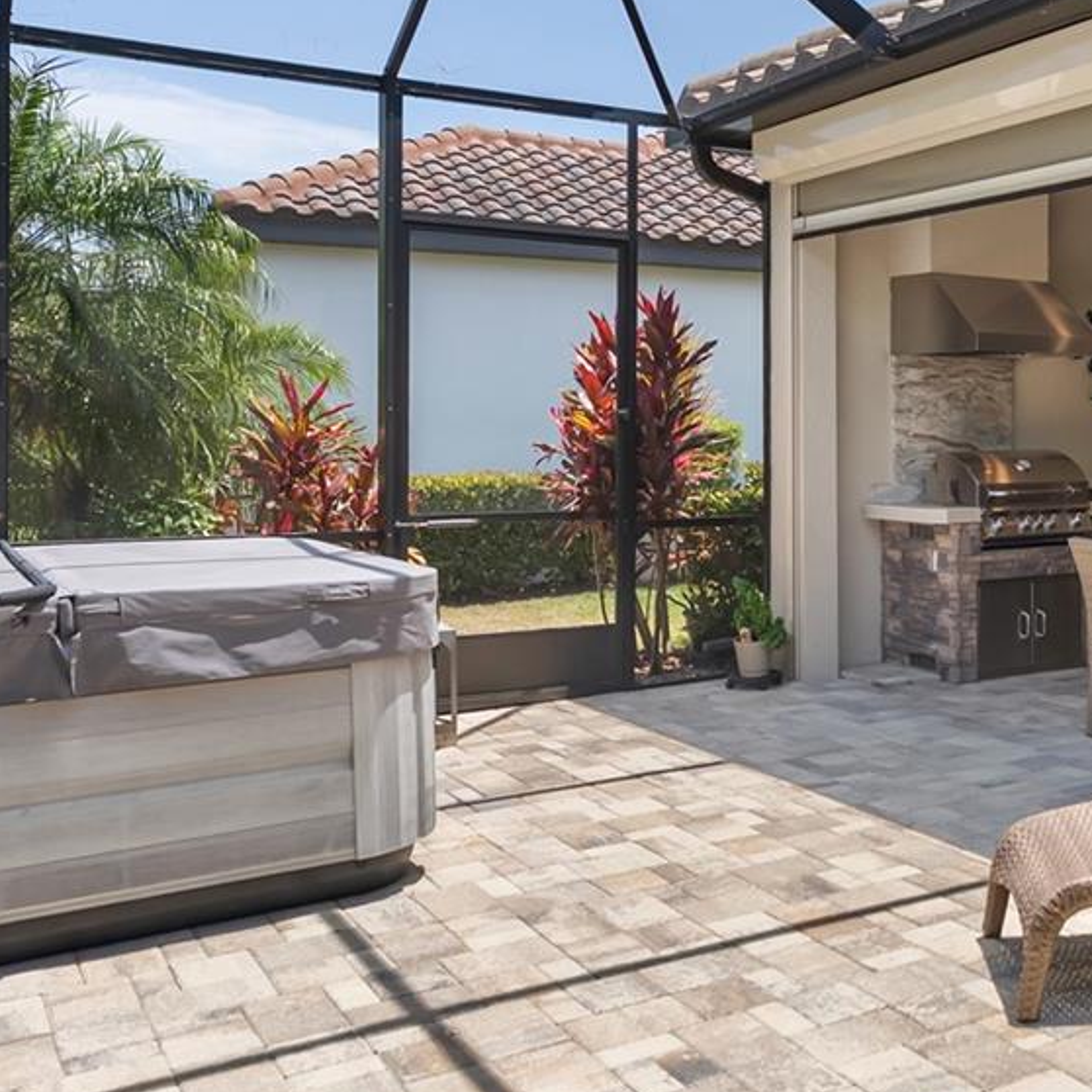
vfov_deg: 42.8
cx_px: 918
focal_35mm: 39
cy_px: 503
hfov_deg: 40.5
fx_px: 1392
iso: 160
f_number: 2.8
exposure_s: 1/1600
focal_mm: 16
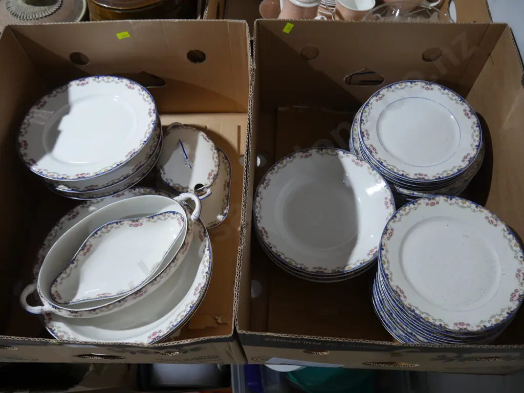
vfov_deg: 49.7
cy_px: 196
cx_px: 262
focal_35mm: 28
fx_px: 424
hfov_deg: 63.4
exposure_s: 1/60
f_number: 3.5
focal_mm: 14
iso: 640
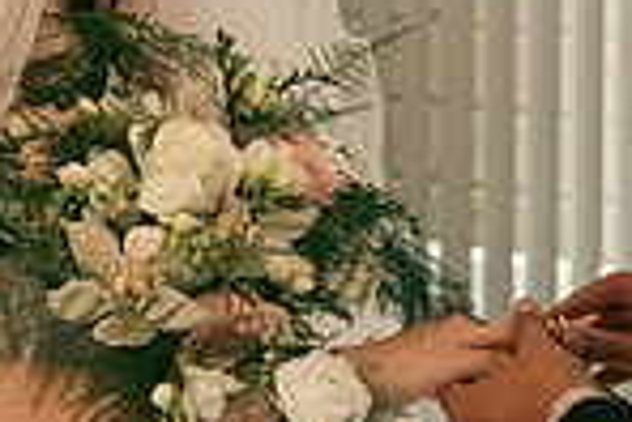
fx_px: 2601
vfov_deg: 9.3
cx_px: 547
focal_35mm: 148
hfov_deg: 13.7
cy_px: 83
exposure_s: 1/160
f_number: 3.5
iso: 1600
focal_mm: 36
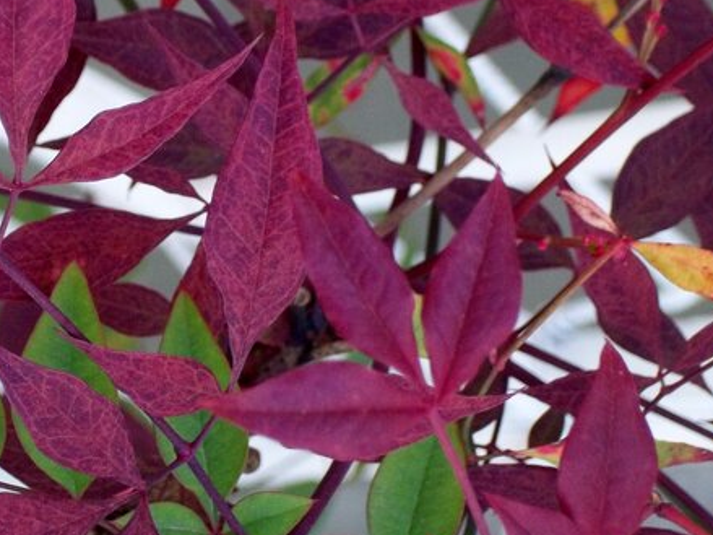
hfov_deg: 11.2
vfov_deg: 8.5
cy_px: 150
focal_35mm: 175
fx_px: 3604
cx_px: 88
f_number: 5.2
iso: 160
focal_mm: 17.1
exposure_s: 1/40
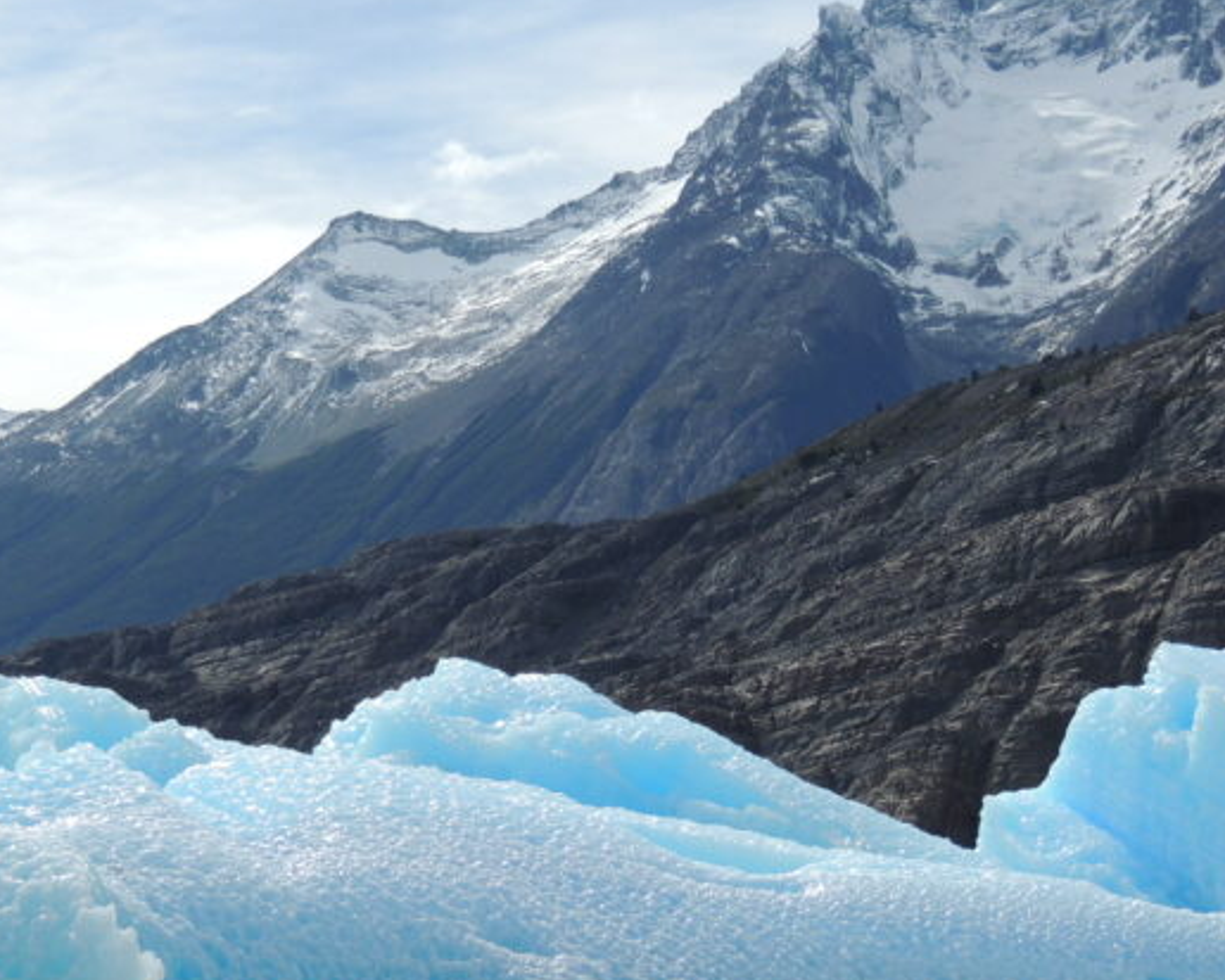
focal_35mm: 109
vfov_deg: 14.1
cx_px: 392
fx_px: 3953
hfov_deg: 17.6
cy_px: 579
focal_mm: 13.3
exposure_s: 1/1250
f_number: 3.9
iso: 100
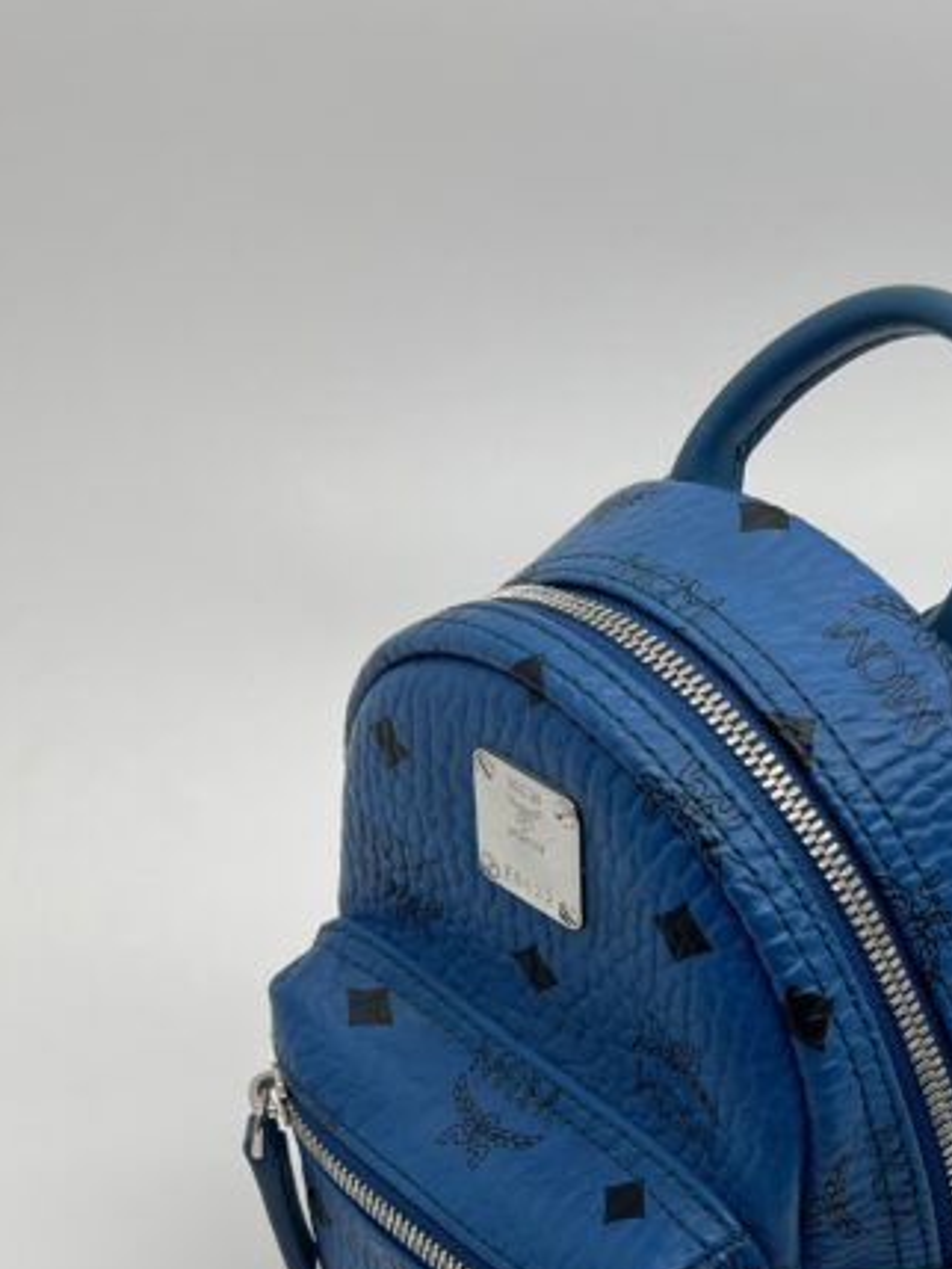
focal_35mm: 62
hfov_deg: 23.4
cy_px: 1077
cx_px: 727
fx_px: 2272
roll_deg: +0.3
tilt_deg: -41.3
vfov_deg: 30.2
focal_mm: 5.7
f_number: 1.5
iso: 40
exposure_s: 1/159
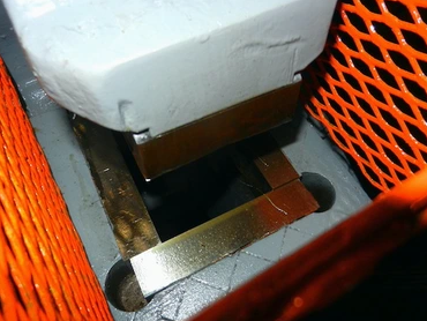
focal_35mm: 27
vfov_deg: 51.4
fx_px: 333
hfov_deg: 65.3
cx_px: 208
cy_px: 152
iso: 200
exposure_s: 1/30
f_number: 7
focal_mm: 4.5
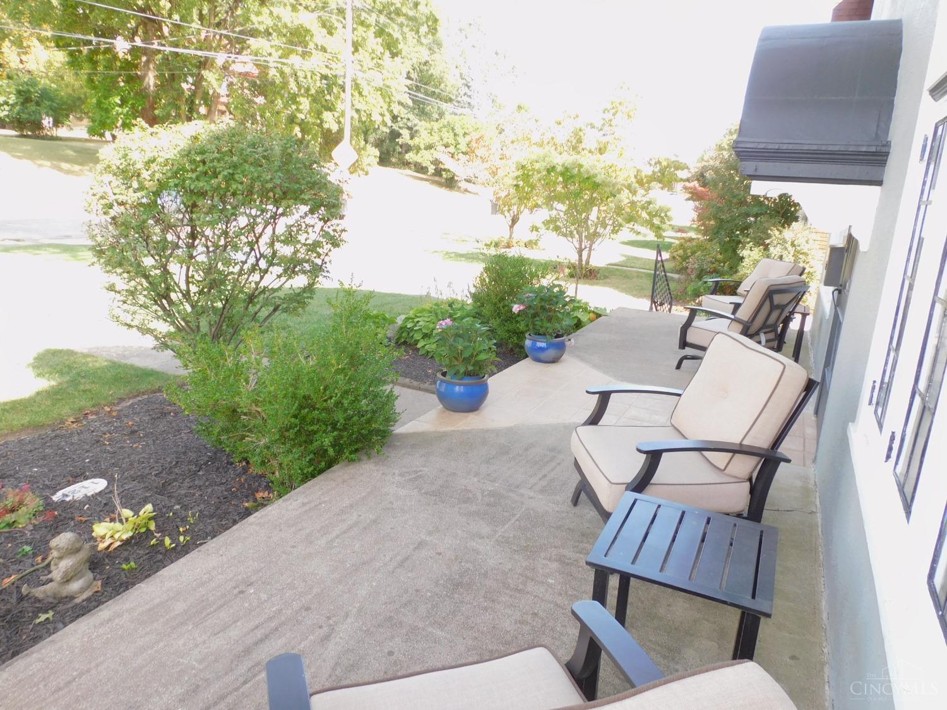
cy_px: 355
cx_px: 474
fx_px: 657
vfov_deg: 56.8
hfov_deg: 71.6
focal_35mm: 24
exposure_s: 1/80
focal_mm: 4.3
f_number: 3.3
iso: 125
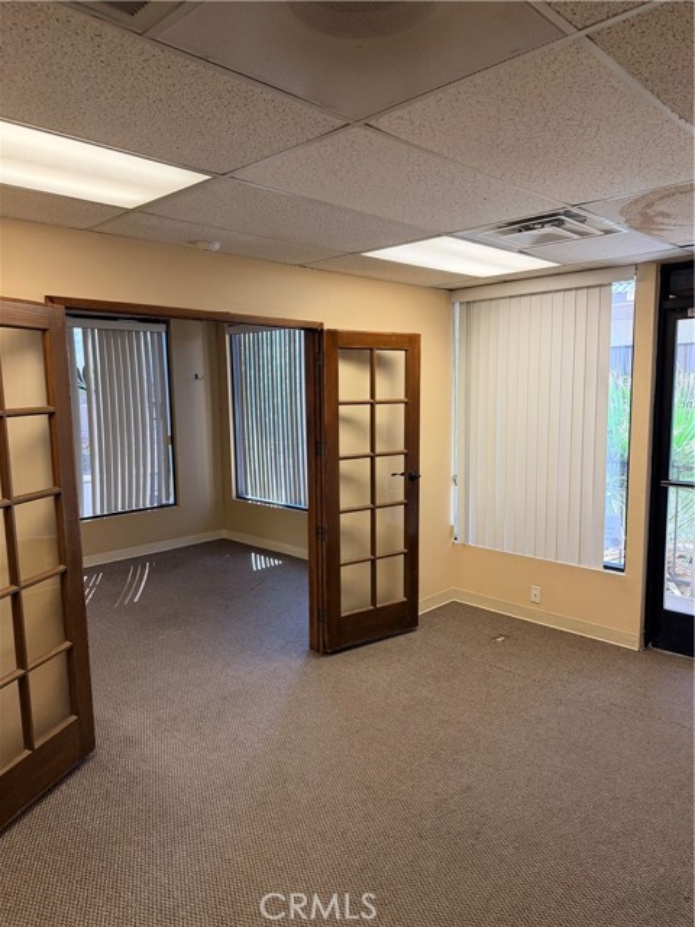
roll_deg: +0.3
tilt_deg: -7.5
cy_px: 464
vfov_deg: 71.6
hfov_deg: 56.8
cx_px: 348
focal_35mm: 24
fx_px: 642
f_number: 1.78
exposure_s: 1/121
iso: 200
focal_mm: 6.76
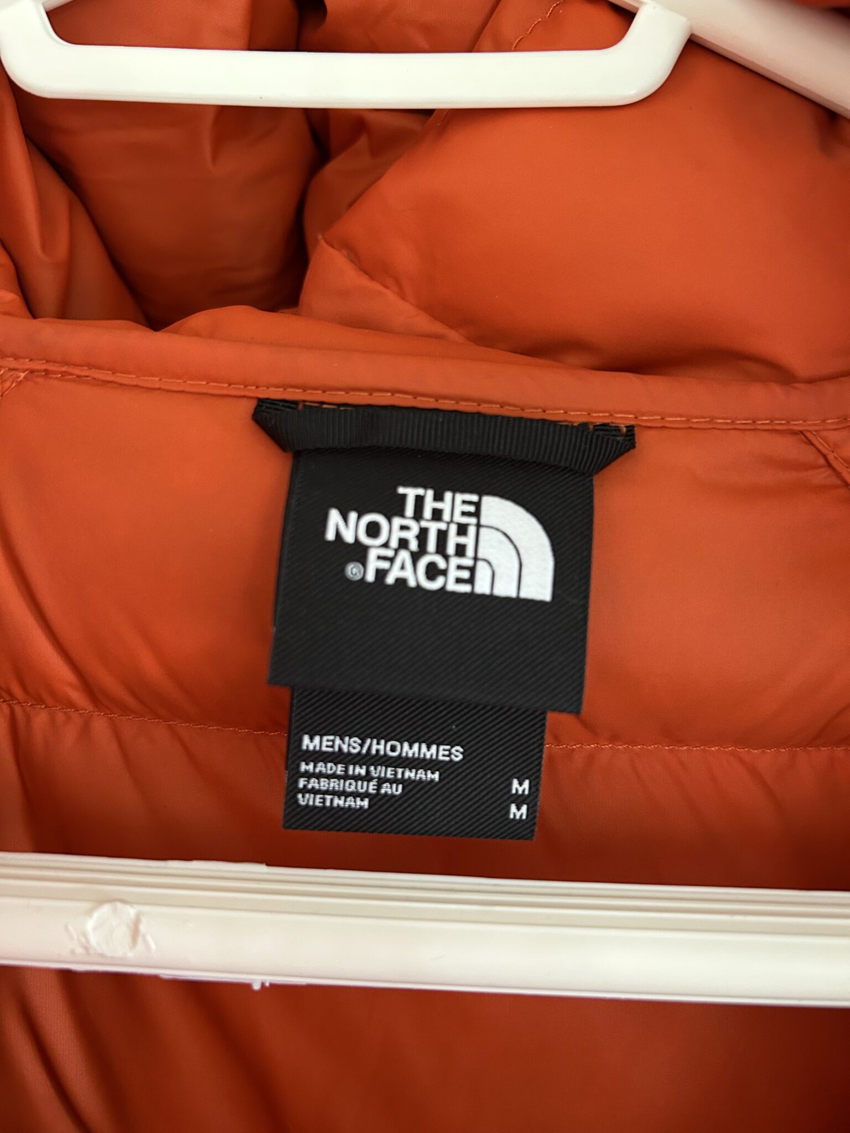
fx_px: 851
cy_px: 566
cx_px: 425
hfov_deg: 53.1
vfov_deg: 67.3
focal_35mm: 26
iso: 400
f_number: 1.5
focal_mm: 5.7
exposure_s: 1/60
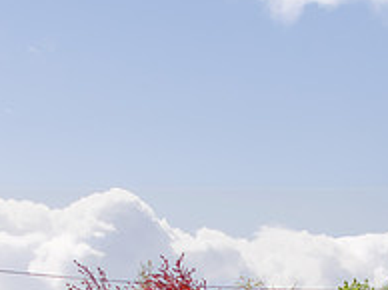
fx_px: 2149
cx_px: 221
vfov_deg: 7.6
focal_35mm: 192
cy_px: 412
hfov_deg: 10.3
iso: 250
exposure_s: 1/1250
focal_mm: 32
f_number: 4.2
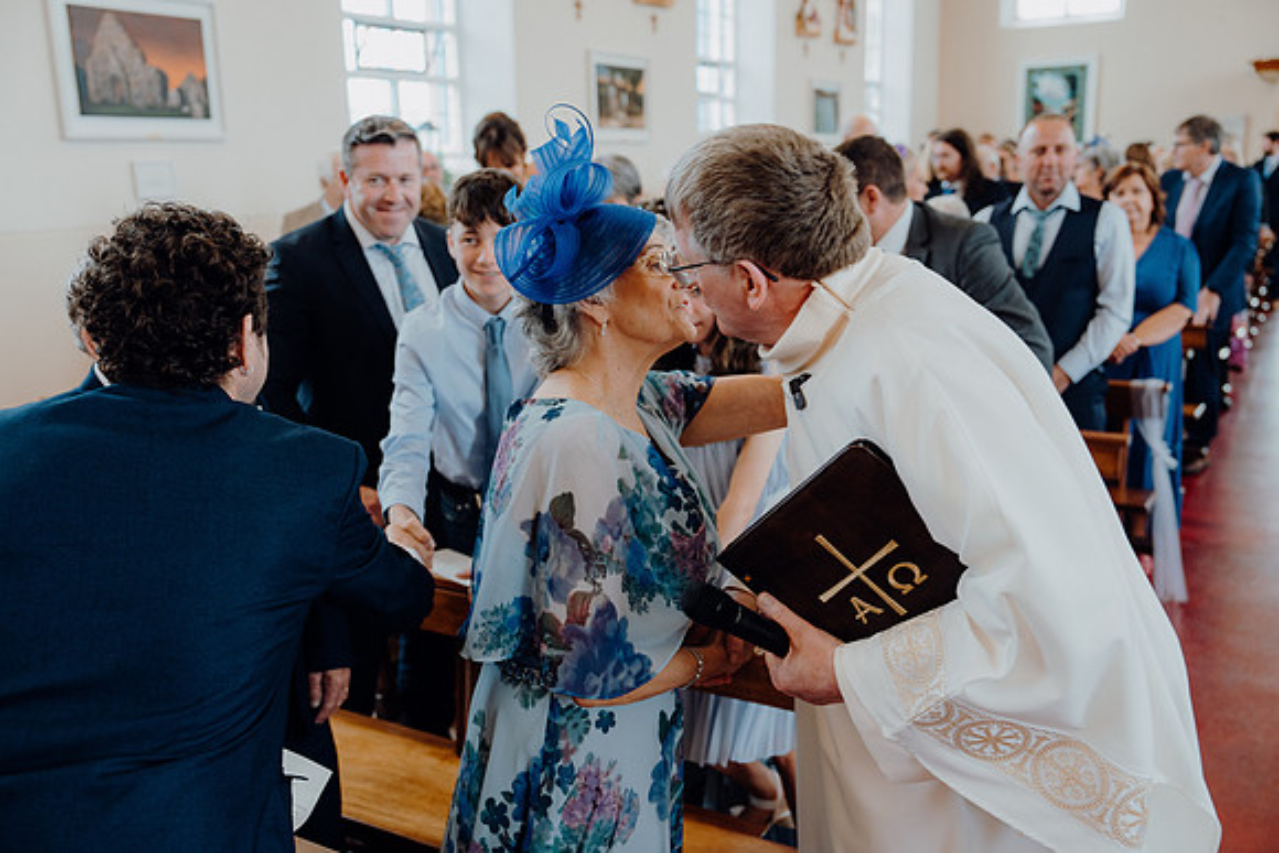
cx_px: 640
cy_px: 426
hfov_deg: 57.2
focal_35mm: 33
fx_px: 1173
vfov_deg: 40.0
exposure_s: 1/200
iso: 800
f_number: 2.8
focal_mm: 33
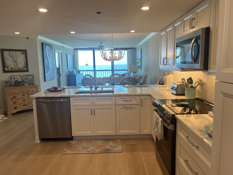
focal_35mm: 26
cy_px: 88
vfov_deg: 53.1
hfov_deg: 67.3
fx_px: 175
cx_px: 116
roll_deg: +0.9
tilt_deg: -8.5
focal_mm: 5.7
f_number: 1.5
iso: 64
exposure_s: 1/120
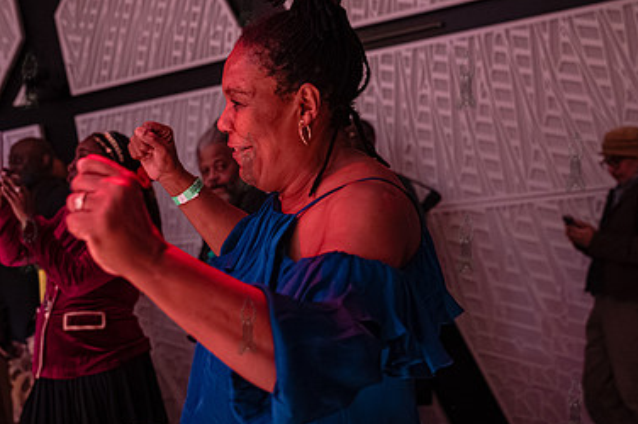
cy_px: 161
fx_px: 956
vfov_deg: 24.9
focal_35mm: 54
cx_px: 246
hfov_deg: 36.7
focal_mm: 35
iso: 10000
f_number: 2.8
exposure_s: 1/160
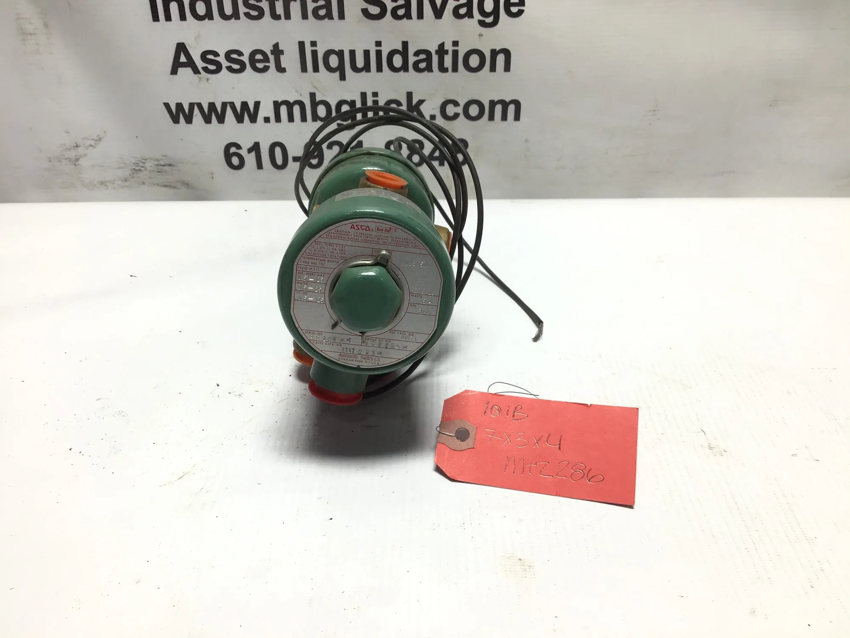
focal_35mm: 31
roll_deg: -0.5
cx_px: 425
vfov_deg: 45.4
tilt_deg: -31.2
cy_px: 319
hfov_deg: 58.4
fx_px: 761
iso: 25
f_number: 2.4
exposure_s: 1/153
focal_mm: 3.3
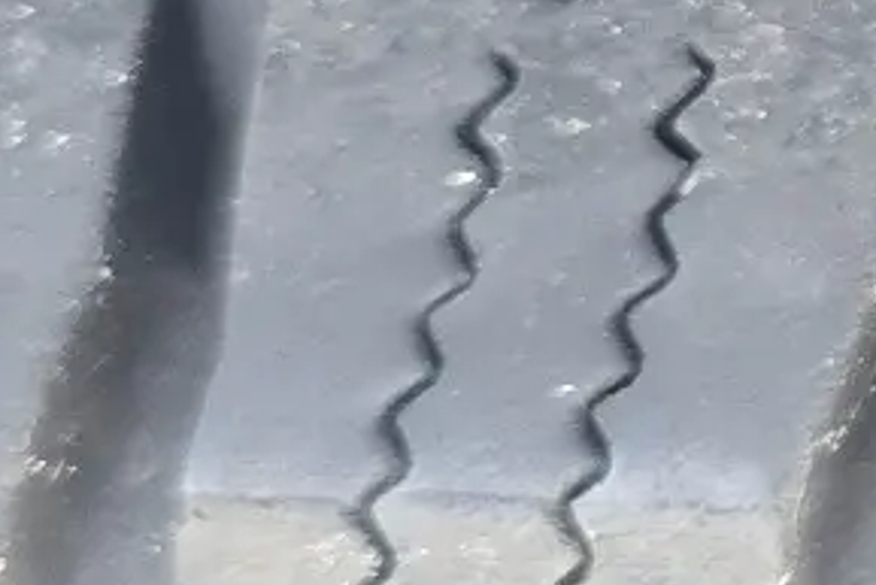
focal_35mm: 159
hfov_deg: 11.5
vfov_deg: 8.5
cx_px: 1804
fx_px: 3871
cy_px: -197
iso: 200
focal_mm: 6.3
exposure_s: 1/180
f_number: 1.7
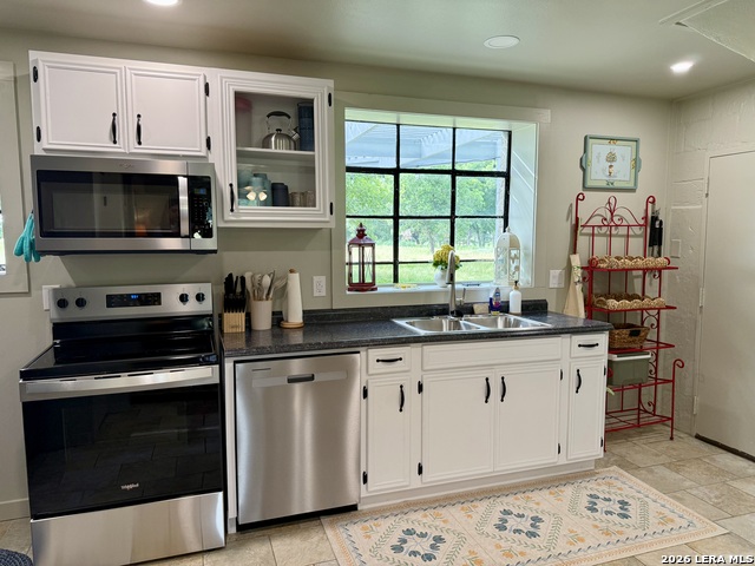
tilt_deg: -4.8
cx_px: 378
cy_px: 283
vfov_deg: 56.8
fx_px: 523
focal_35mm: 24
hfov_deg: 71.6
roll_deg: +0.2
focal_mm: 6.76
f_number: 1.78
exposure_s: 1/142
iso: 125
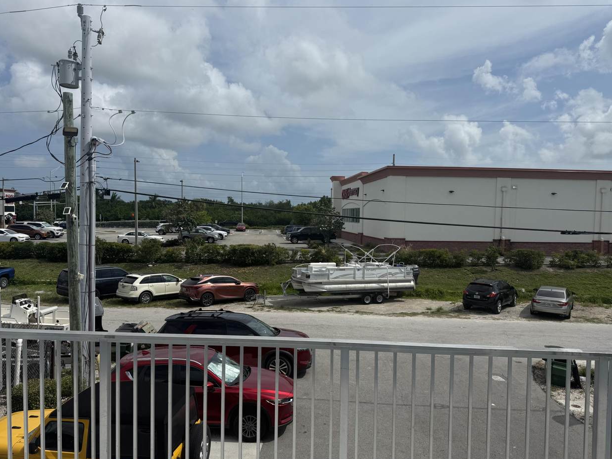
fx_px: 442
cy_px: 235
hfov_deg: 69.4
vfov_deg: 54.9
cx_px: 301
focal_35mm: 25
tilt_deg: -2.2
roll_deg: -0.6
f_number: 1.78
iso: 80
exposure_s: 1/10309
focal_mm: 6.76
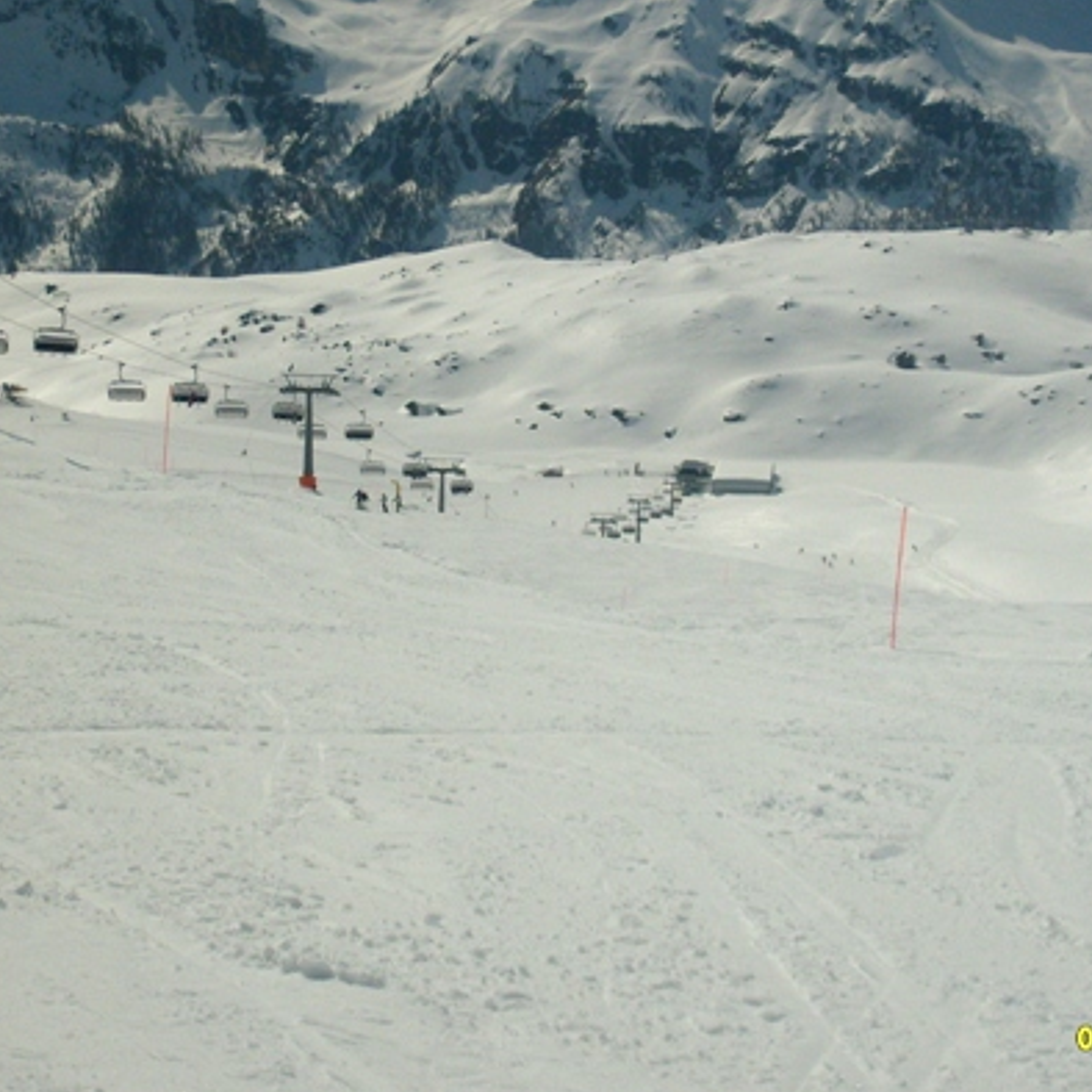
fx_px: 2998
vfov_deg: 20.6
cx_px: 565
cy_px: 531
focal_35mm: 84
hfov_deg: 20.6
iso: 80
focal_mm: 10.3
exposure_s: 1/1000
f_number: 9.1
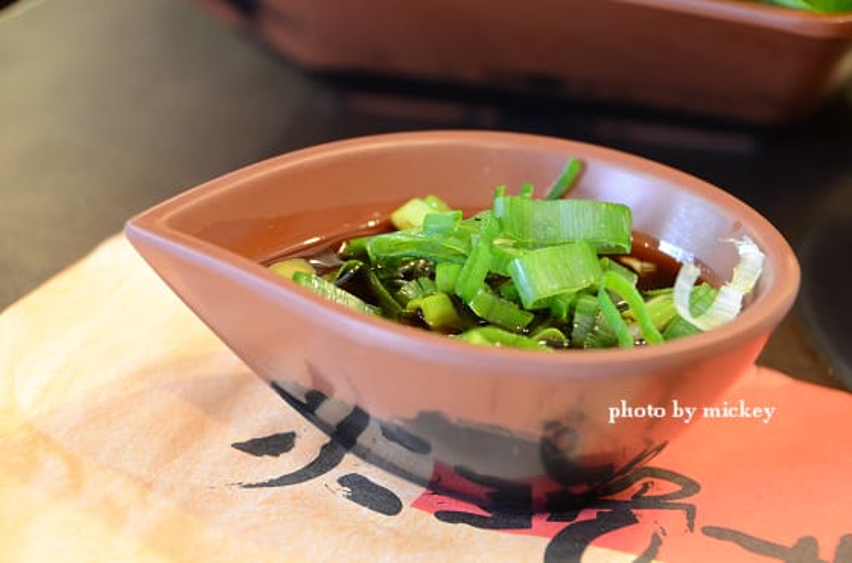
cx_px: 426
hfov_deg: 16.1
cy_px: 282
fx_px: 3009
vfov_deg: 10.7
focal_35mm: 128
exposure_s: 1/20
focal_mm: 85
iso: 1600
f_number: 5.3
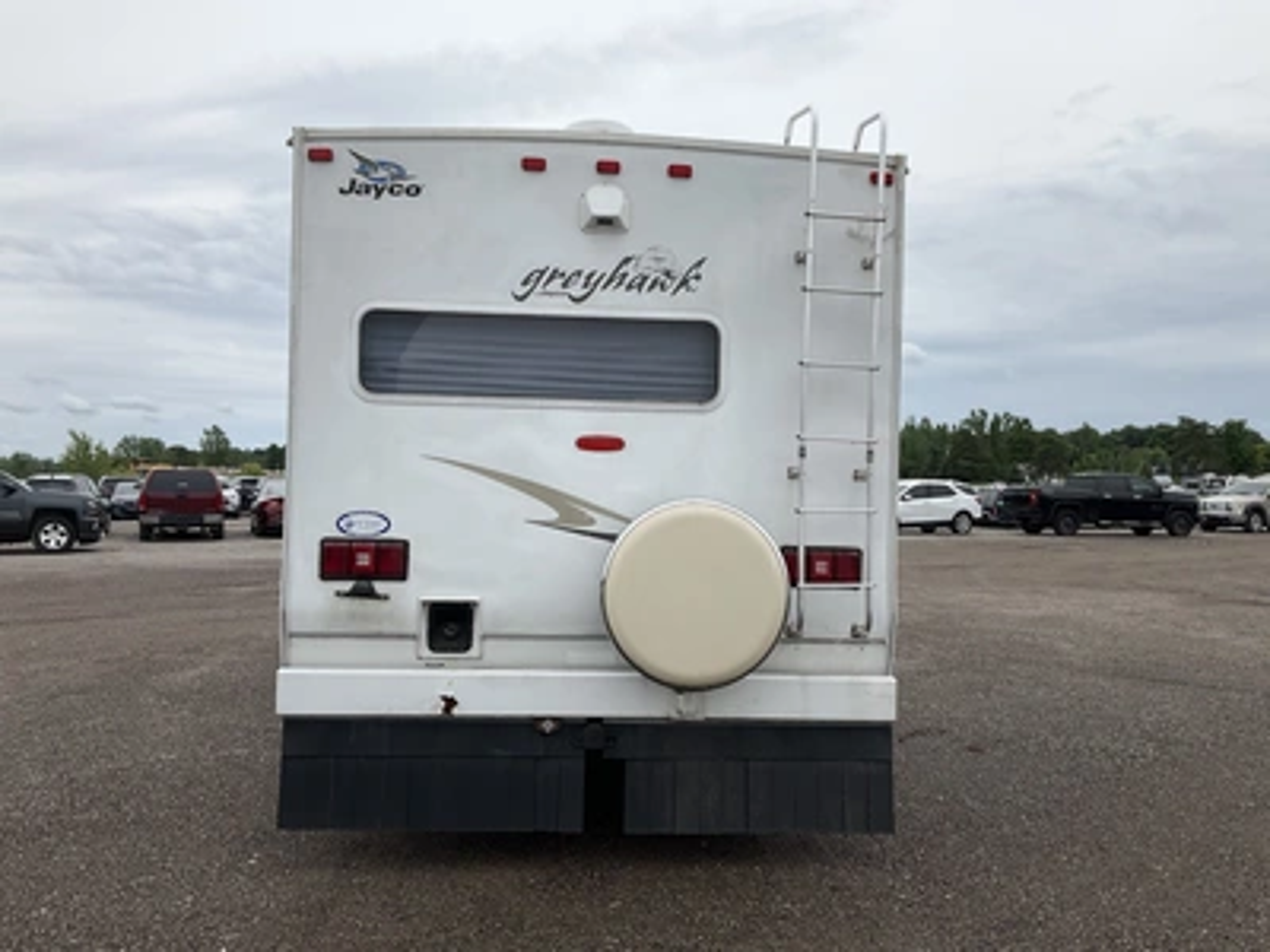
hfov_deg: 61.7
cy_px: 476
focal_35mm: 29
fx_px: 1064
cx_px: 635
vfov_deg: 48.2
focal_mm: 3
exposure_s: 1/2227
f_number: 1.8
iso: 25
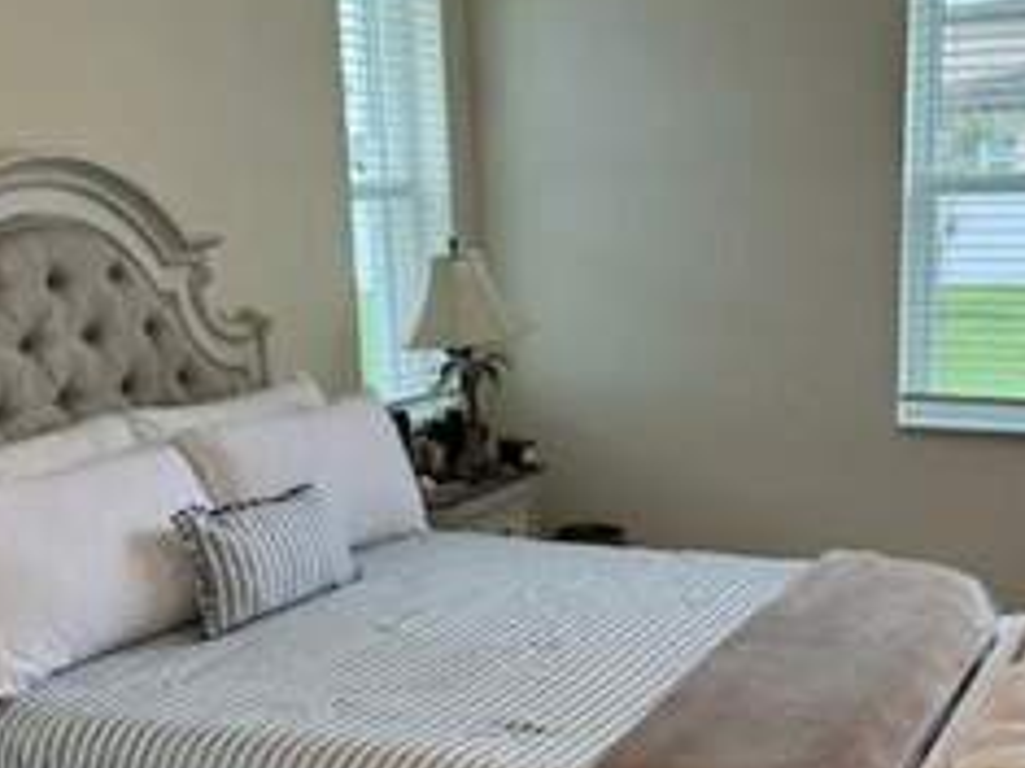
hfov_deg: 38.7
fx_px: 1450
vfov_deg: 29.6
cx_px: 646
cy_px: 458
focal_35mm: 49
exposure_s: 1/120
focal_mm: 6.76
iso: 64
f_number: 1.78
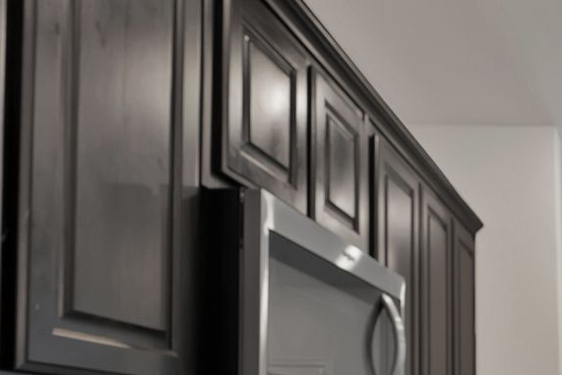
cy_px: 420
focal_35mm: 49
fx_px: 765
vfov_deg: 25.4
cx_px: 675
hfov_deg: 33.0
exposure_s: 1/4
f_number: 9
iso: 640
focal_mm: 14
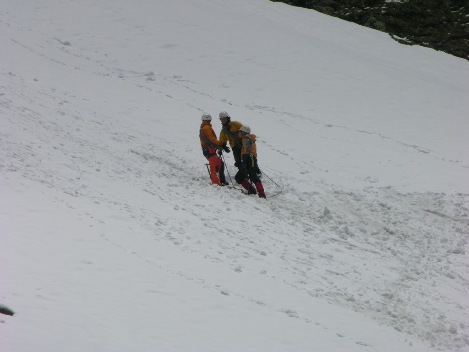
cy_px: 176
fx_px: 3794
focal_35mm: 280
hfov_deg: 7.1
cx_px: 234
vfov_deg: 5.3
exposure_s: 1/672
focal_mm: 71.2
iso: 50
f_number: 7.4
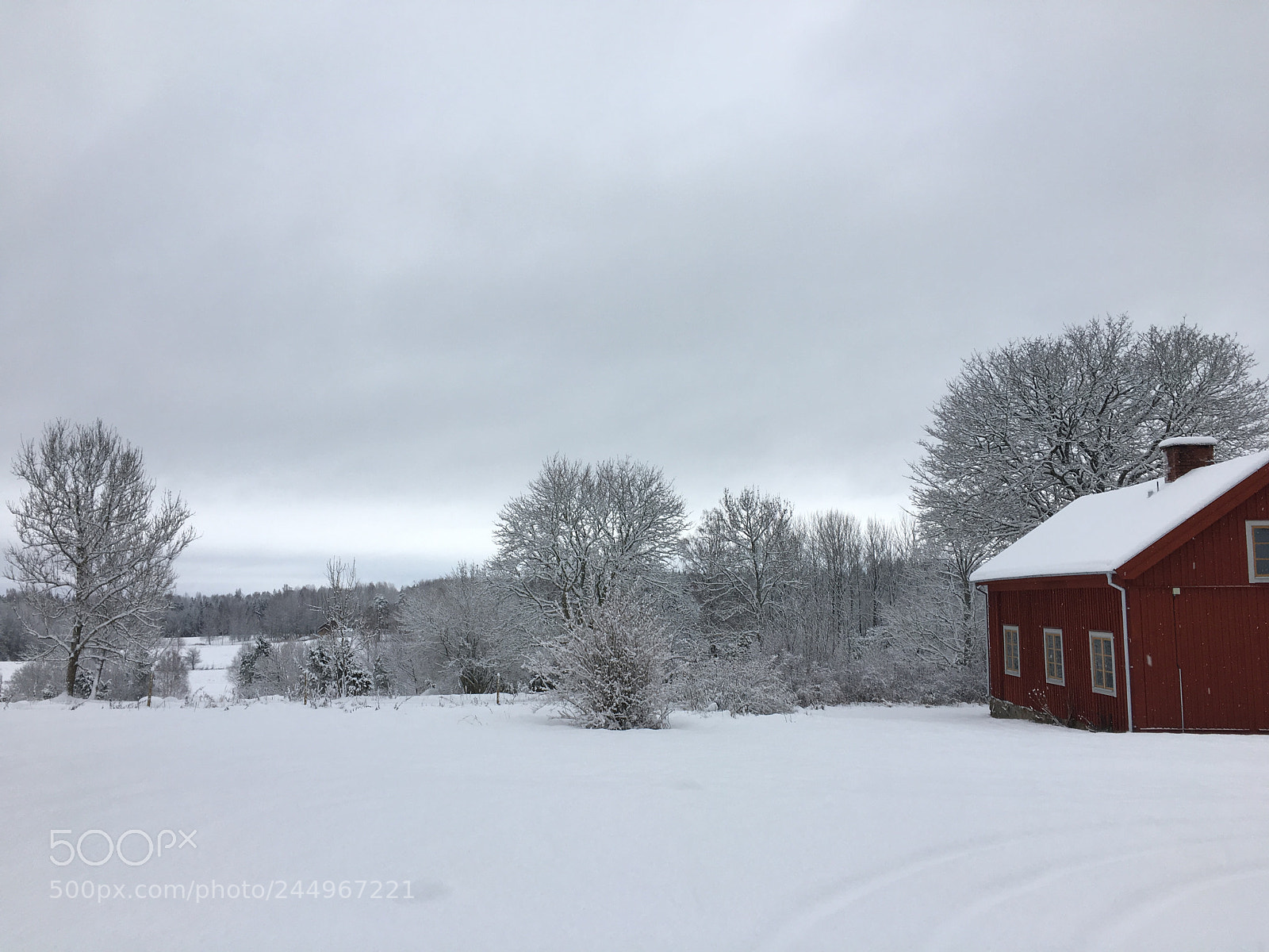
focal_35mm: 29
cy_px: 476
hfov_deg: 61.7
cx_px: 634
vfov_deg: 48.2
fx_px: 1063
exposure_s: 1/104
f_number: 2.2
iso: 25
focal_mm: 4.15
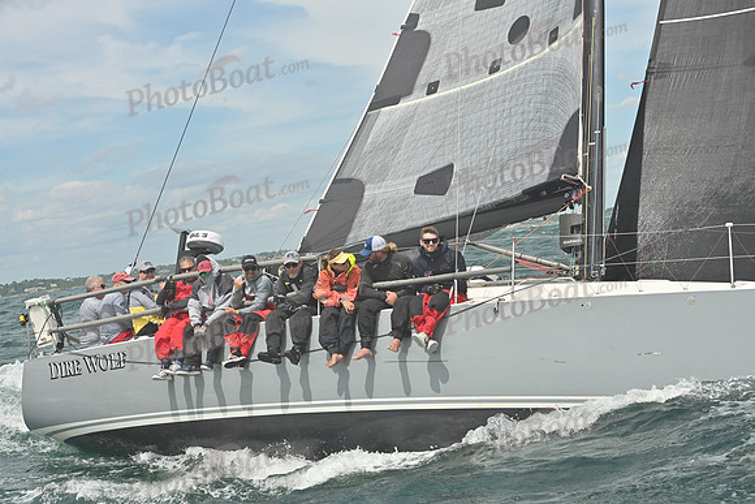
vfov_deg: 19.5
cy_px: 252
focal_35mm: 70
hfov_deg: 28.8
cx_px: 378
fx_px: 1468
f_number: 10
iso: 320
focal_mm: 70
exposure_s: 1/1250
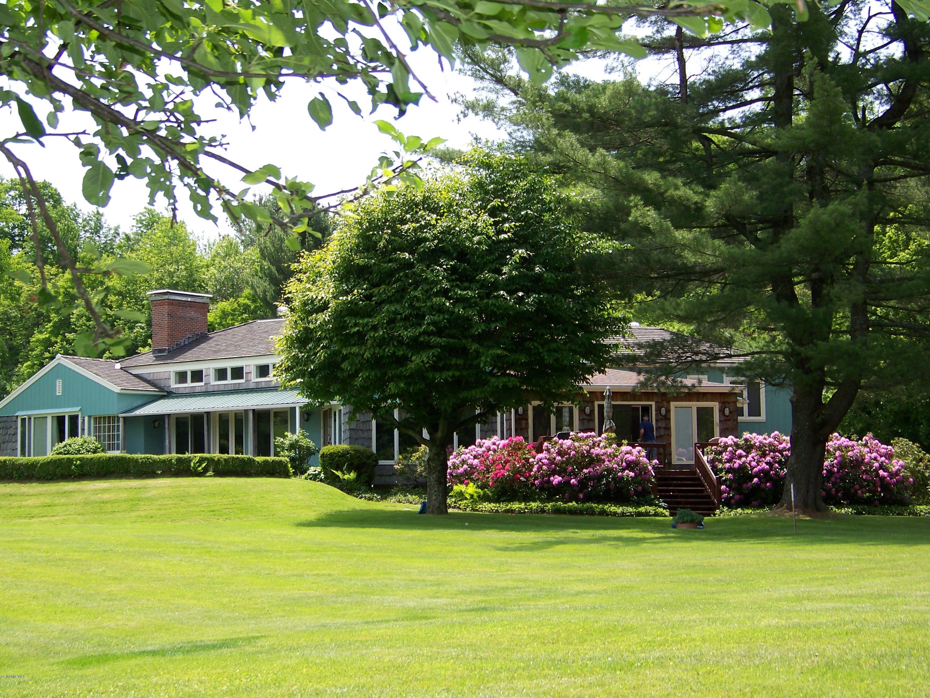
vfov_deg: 21.0
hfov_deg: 27.8
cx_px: 465
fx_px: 1881
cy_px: 349
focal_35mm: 70
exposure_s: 1/320
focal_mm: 11.7
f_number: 3.2
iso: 64
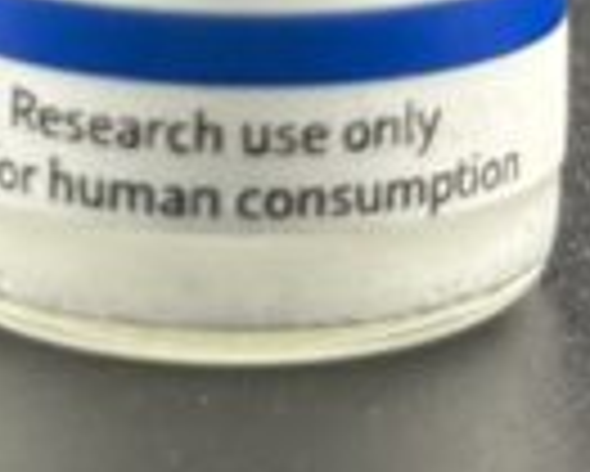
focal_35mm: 286
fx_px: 4998
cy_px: -539
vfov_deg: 5.3
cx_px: 207
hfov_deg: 6.8
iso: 125
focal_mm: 6.86
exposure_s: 1/121
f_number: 1.78
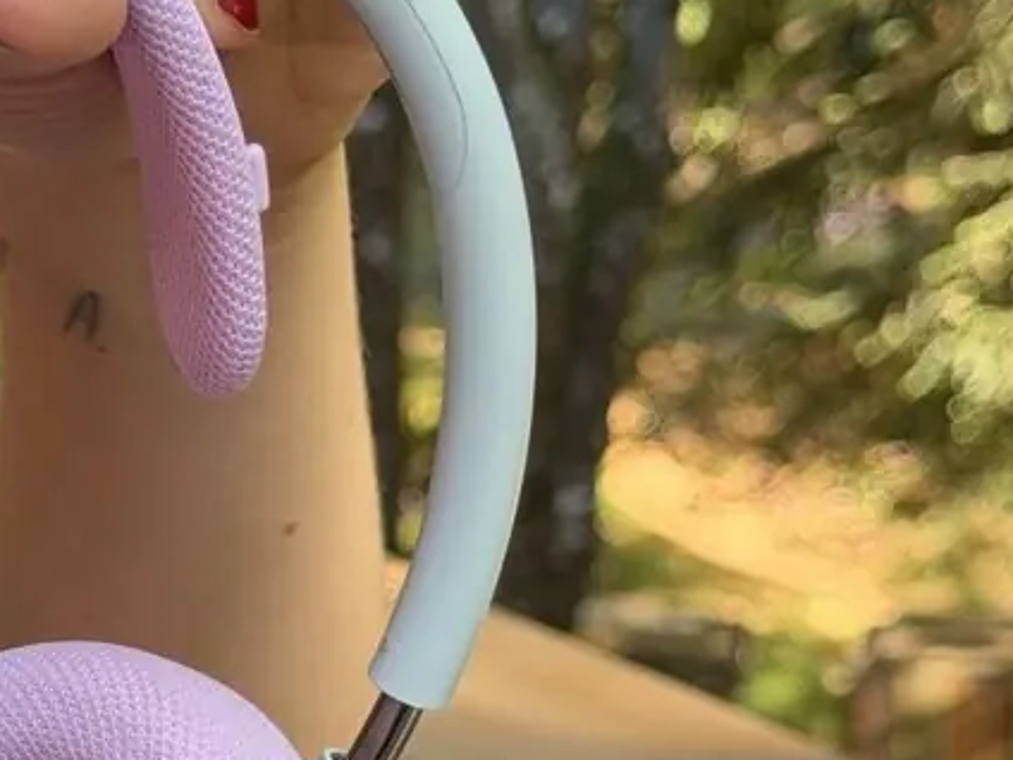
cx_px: 43
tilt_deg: -12.9
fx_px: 3980
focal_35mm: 136
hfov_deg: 14.3
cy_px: 571
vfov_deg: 10.9
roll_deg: +3.7
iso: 64
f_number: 1.78
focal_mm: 6.76
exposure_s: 1/124
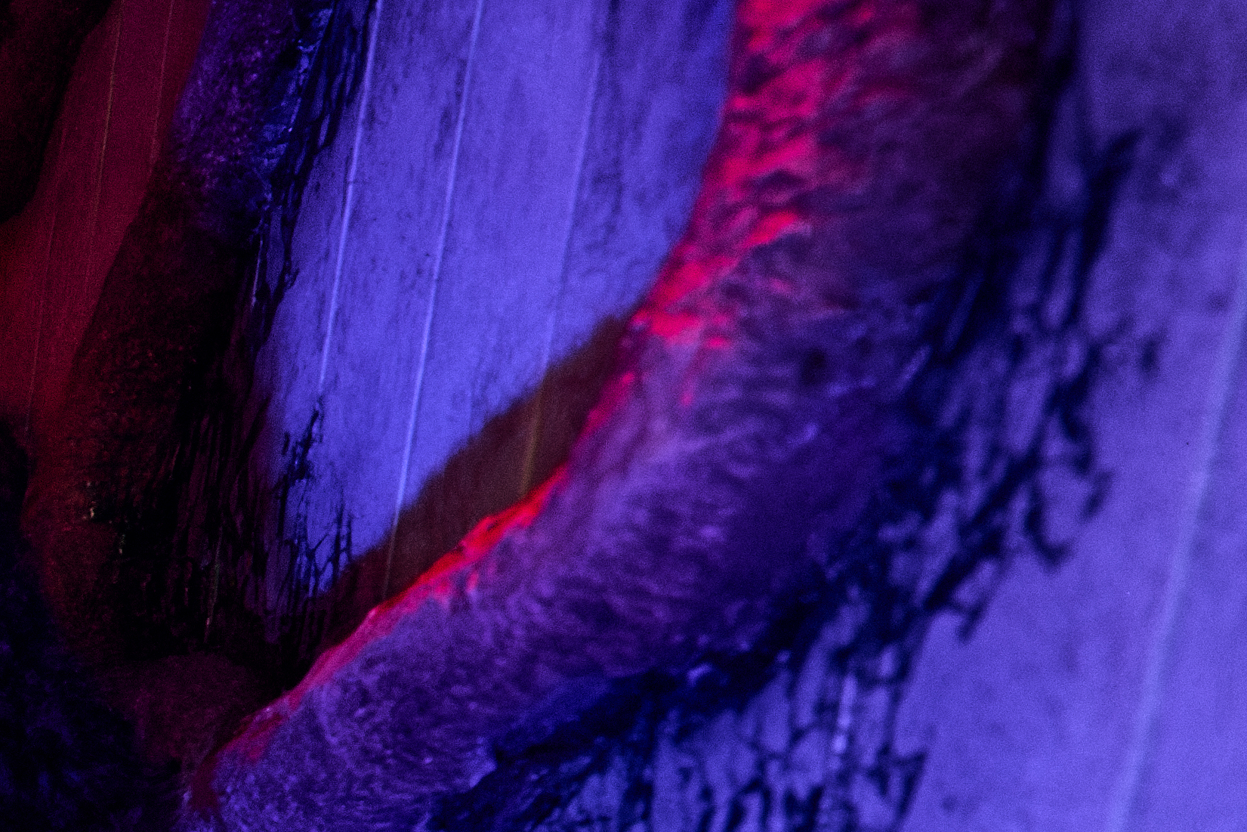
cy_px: 1706
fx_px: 2425
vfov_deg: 15.3
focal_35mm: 70
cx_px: -1610
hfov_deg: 16.1
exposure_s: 1/400
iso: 10000
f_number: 2.8
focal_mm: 14
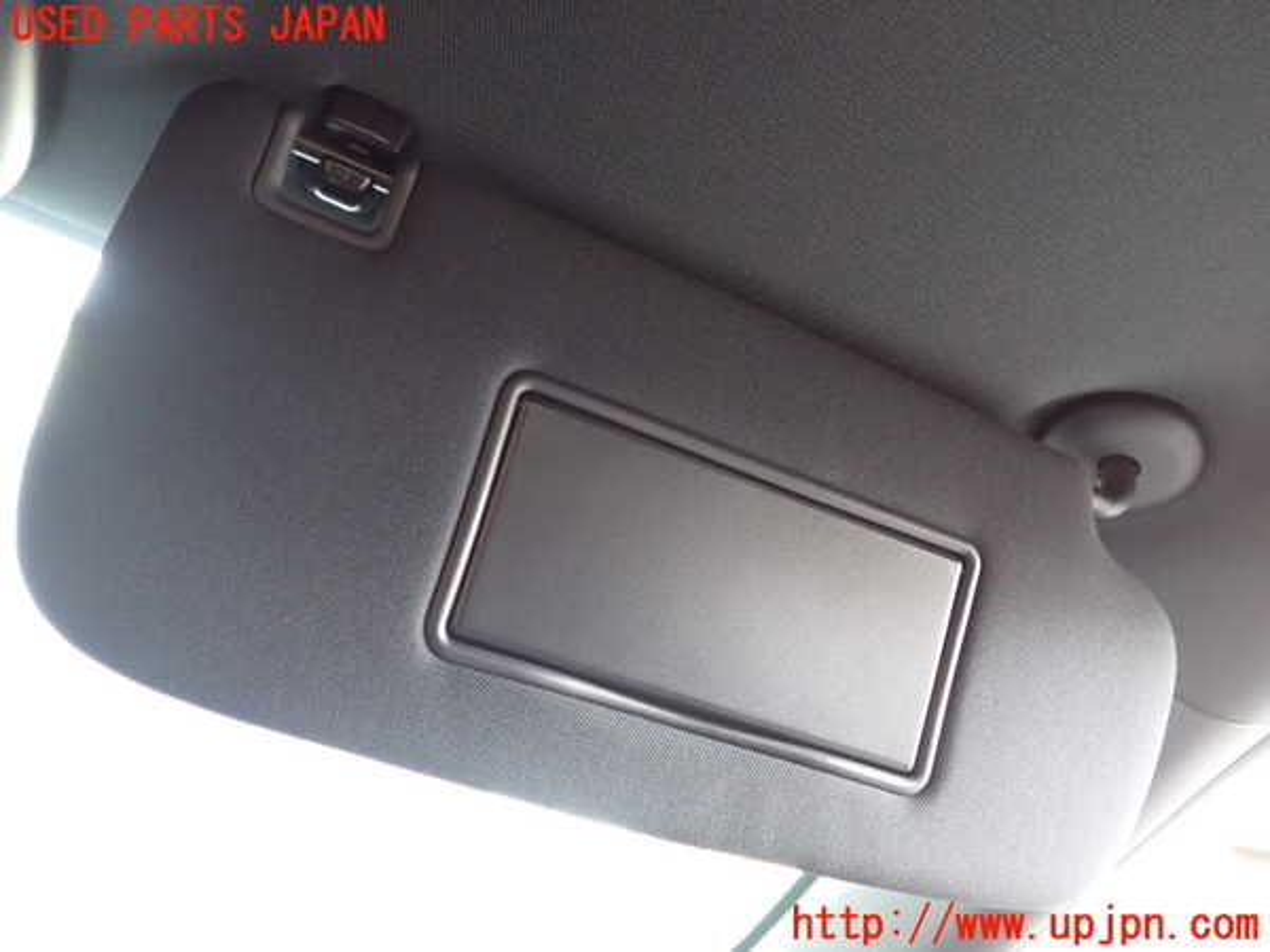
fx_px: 1101
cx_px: 635
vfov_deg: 46.8
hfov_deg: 60.0
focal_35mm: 30
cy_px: 476
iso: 800
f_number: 2.3
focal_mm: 5.4
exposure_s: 1/30
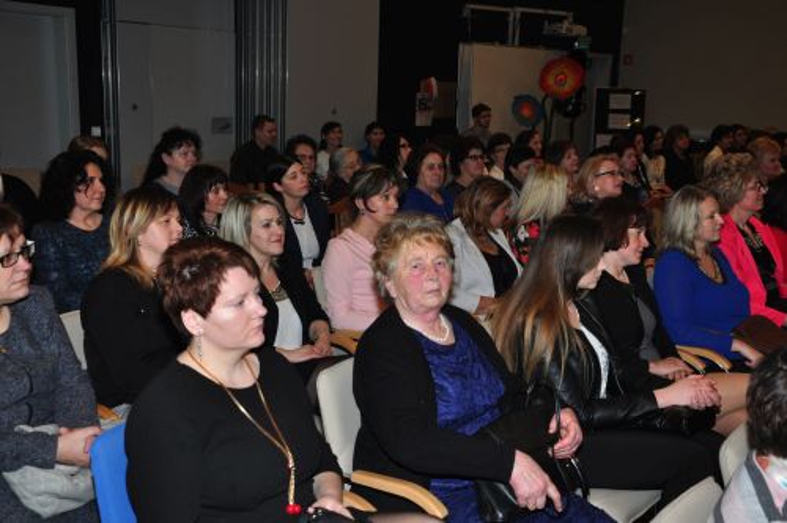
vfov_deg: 29.8
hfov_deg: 43.7
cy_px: 262
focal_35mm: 45
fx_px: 982
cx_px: 394
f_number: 5.6
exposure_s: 1/80
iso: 400
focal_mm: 30
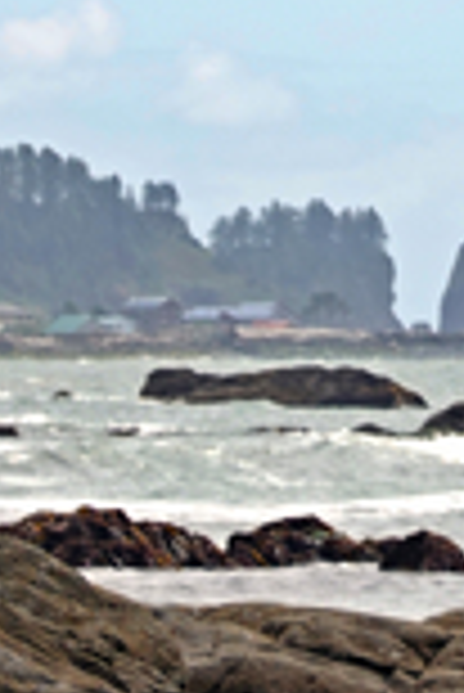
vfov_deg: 3.0
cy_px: -194
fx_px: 13039
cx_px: 300
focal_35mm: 676
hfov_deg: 2.0
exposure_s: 1/640
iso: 125
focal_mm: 72
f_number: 4.5
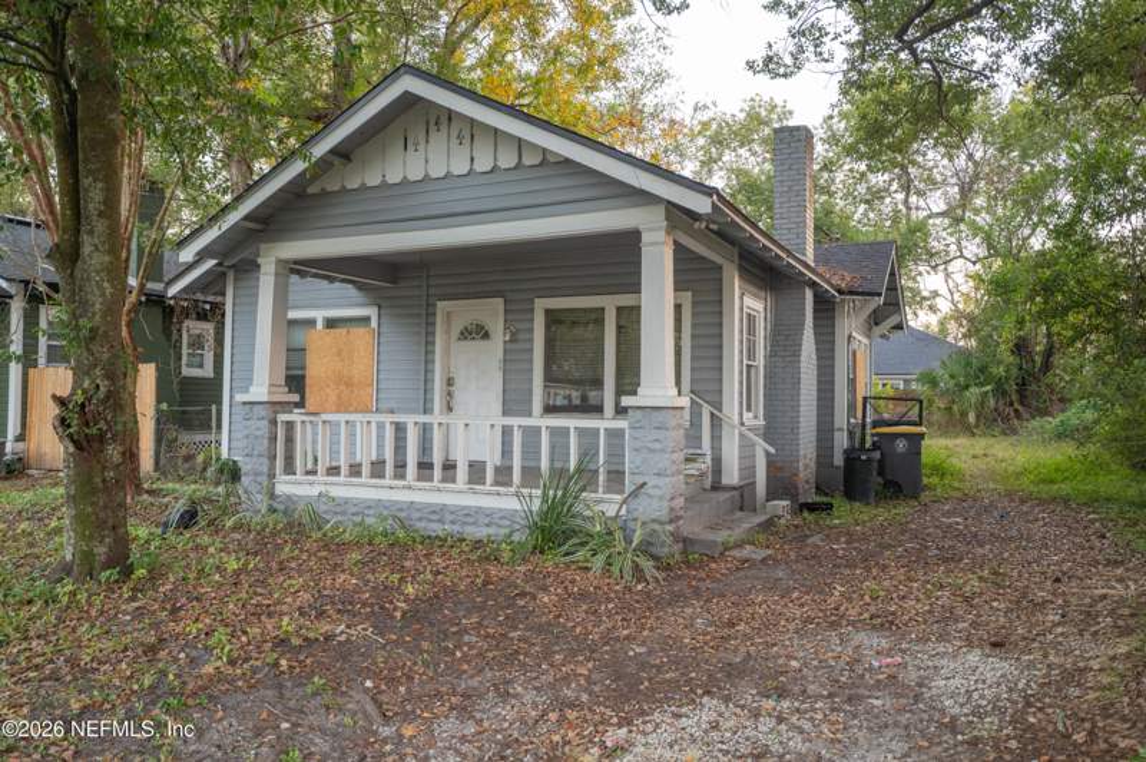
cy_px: 381
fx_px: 827
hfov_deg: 69.4
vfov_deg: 49.5
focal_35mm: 26
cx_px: 573
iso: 640
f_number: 2.8
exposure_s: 1/60
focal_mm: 26
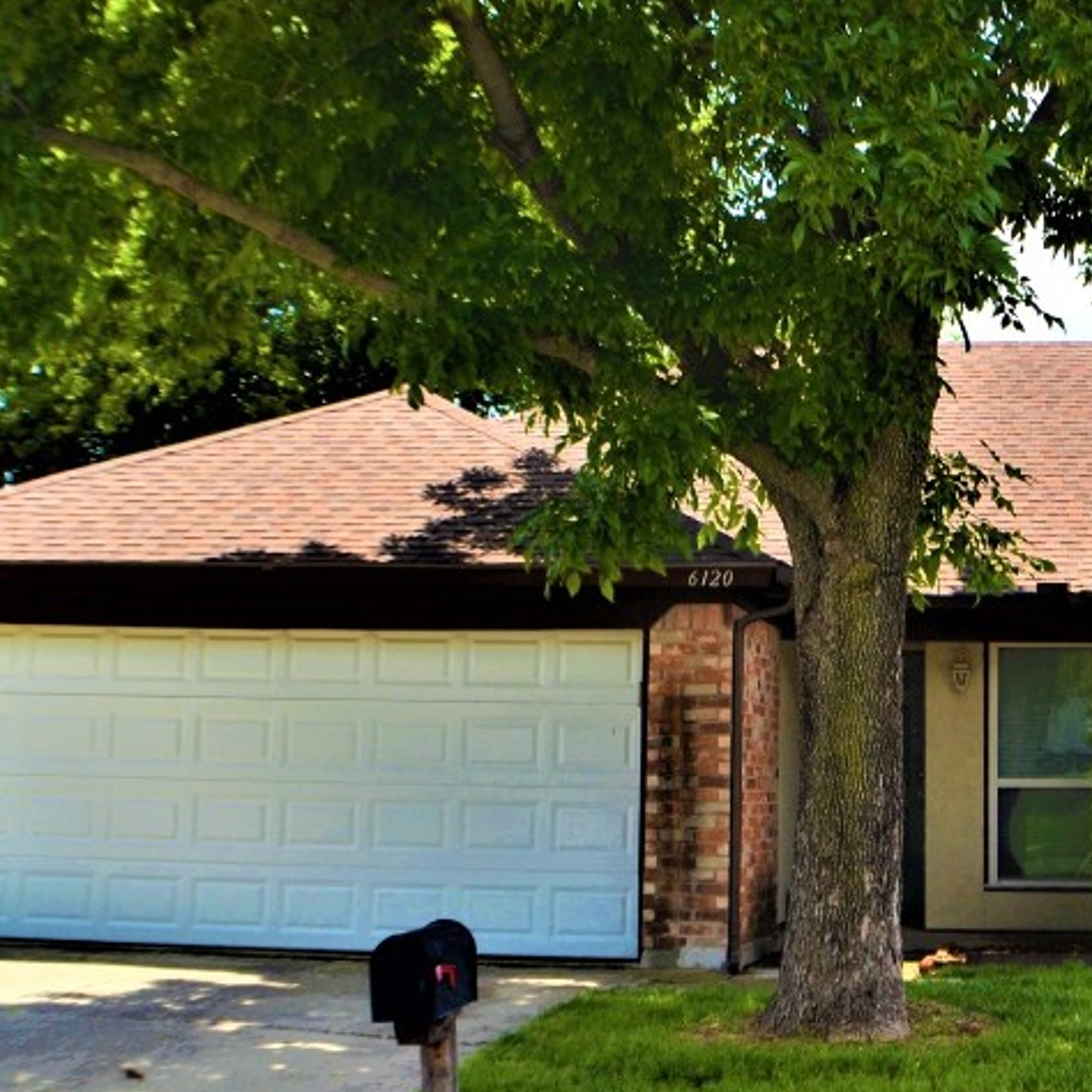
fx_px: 3319
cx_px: 991
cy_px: 408
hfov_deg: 18.4
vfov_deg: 18.7
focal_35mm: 93
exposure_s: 1/200
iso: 100
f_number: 8
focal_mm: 30
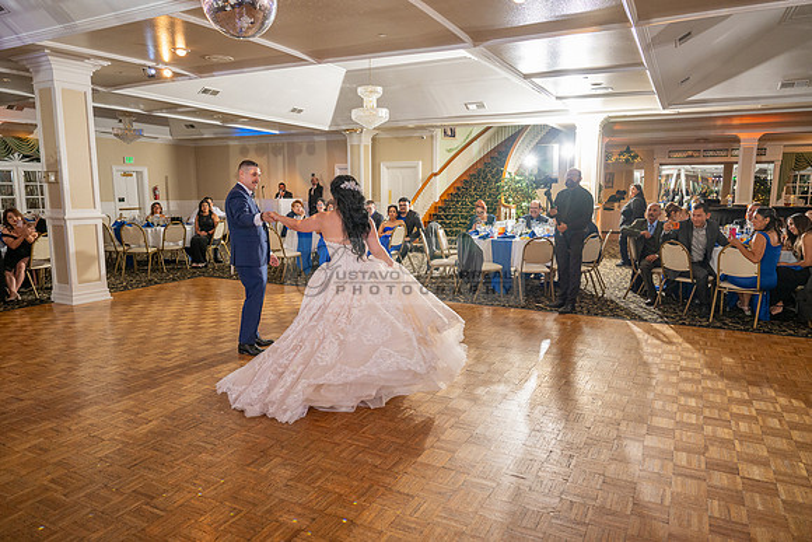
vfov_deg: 53.2
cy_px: 271
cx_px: 406
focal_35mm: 24
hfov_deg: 73.7
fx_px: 541
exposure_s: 1/160
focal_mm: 24
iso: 640
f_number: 3.2
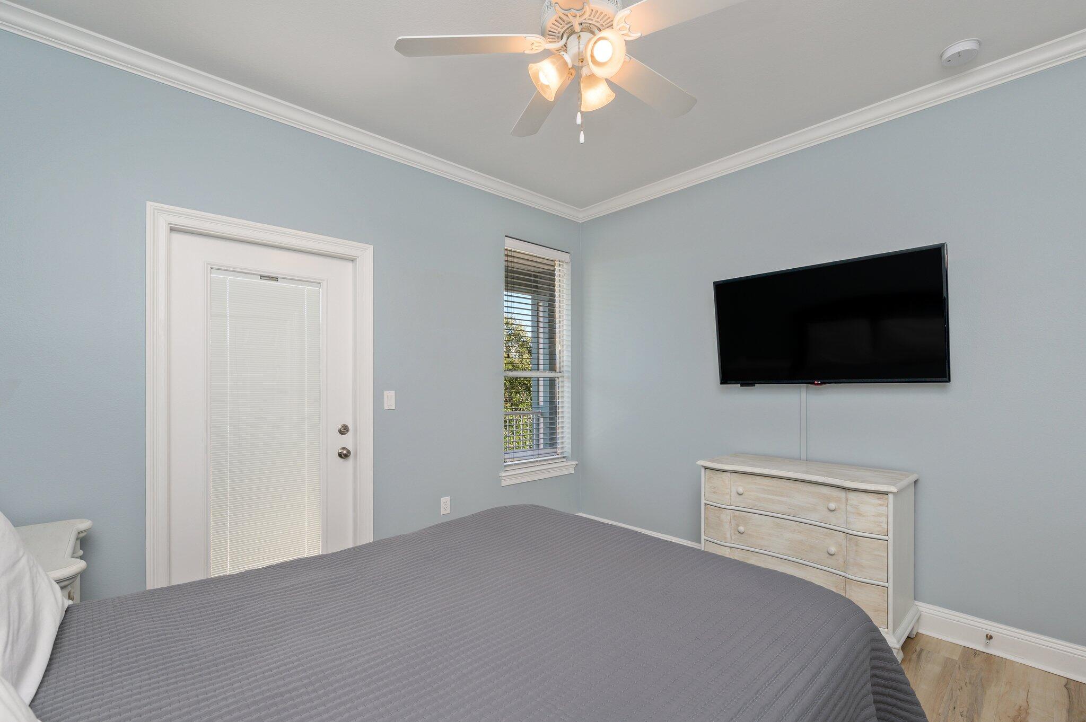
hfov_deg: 98.6
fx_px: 467
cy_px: 361
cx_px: 543
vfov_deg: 75.4
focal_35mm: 16
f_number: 9
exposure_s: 1/80
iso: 320
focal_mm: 15.5
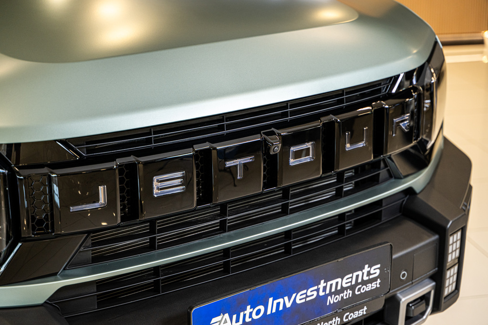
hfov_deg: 27.0
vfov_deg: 18.2
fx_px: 1017
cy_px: 162
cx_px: 244
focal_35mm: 75
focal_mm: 75
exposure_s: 1/125
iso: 640
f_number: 3.5
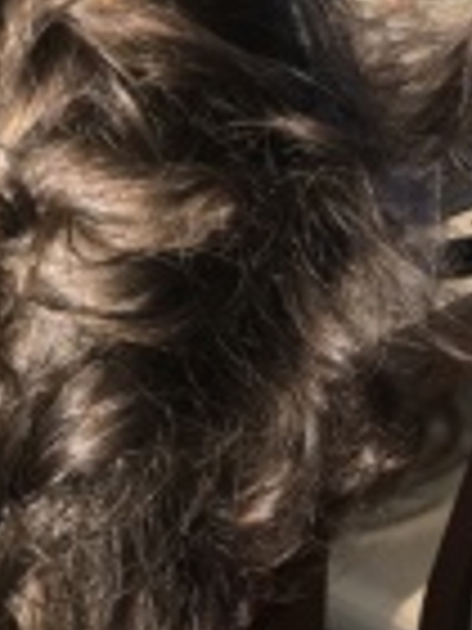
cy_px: 270
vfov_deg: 25.6
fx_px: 1382
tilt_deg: -21.9
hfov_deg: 19.0
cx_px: 27
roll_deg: +2.8
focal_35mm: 76
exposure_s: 1/16
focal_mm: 4.15
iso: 64
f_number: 2.2
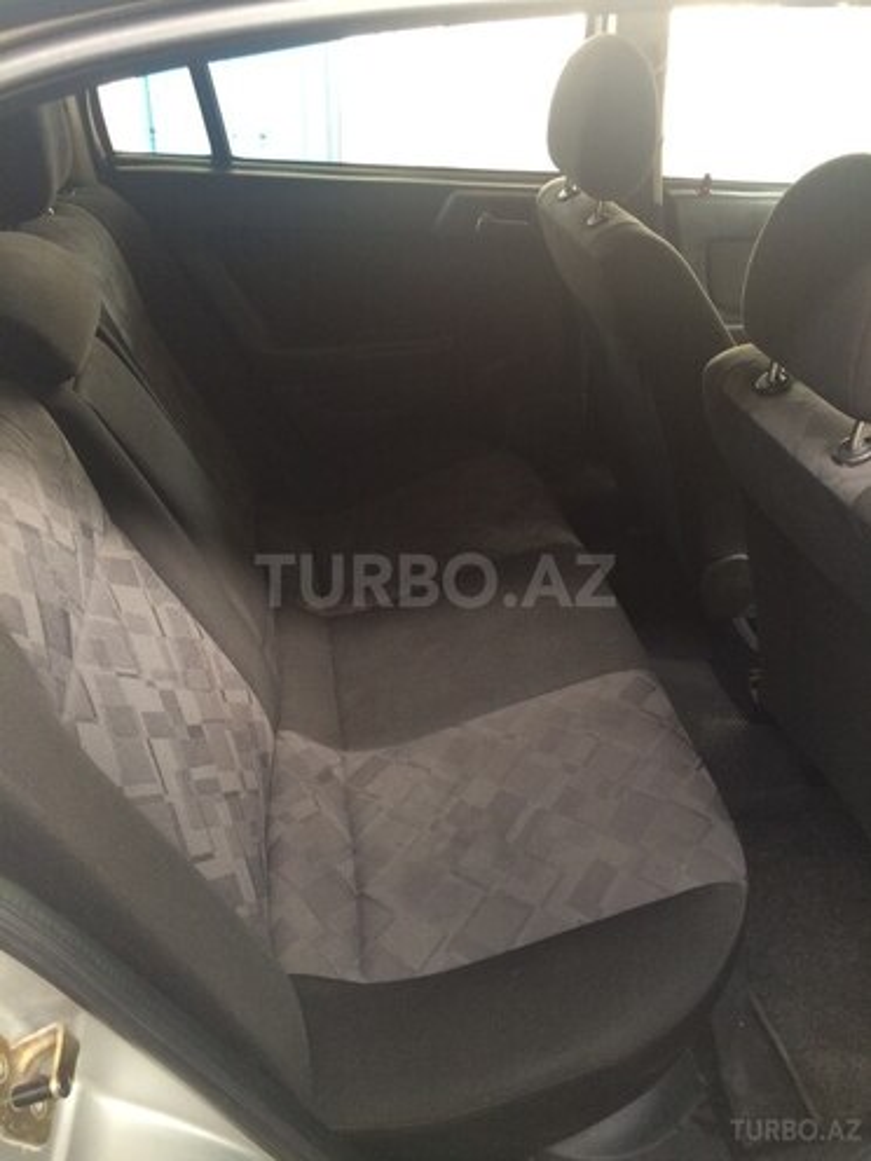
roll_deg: -1.0
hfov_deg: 48.2
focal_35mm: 29
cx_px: 436
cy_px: 580
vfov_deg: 61.7
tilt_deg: -31.7
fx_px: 973
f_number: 2.2
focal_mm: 4.15
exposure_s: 1/33
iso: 100
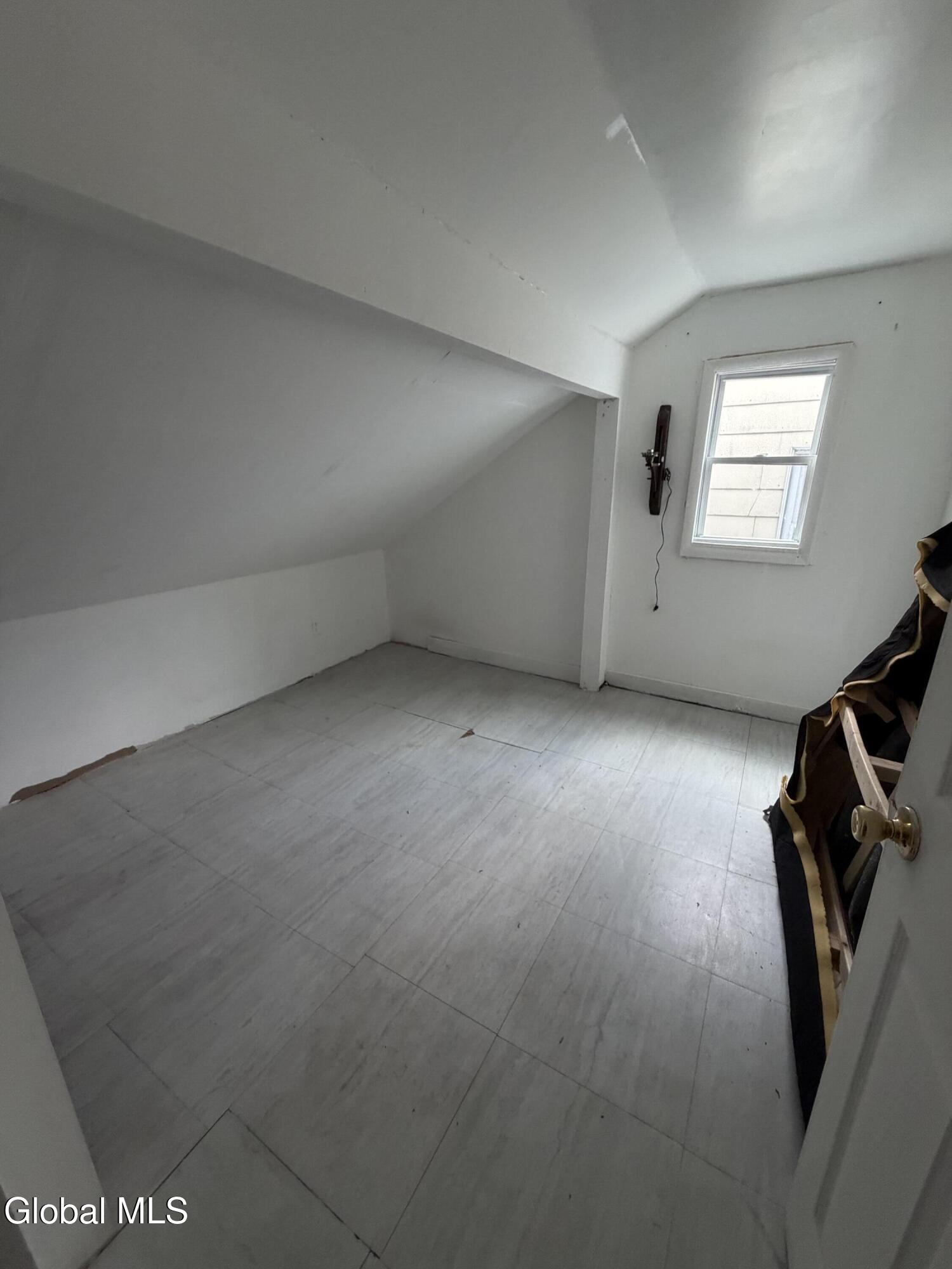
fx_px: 513
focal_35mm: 14
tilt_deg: -16.7
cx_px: 476
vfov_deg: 102.1
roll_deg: +0.5
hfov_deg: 85.7
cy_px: 634
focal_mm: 2.22
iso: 320
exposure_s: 1/76
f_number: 2.2
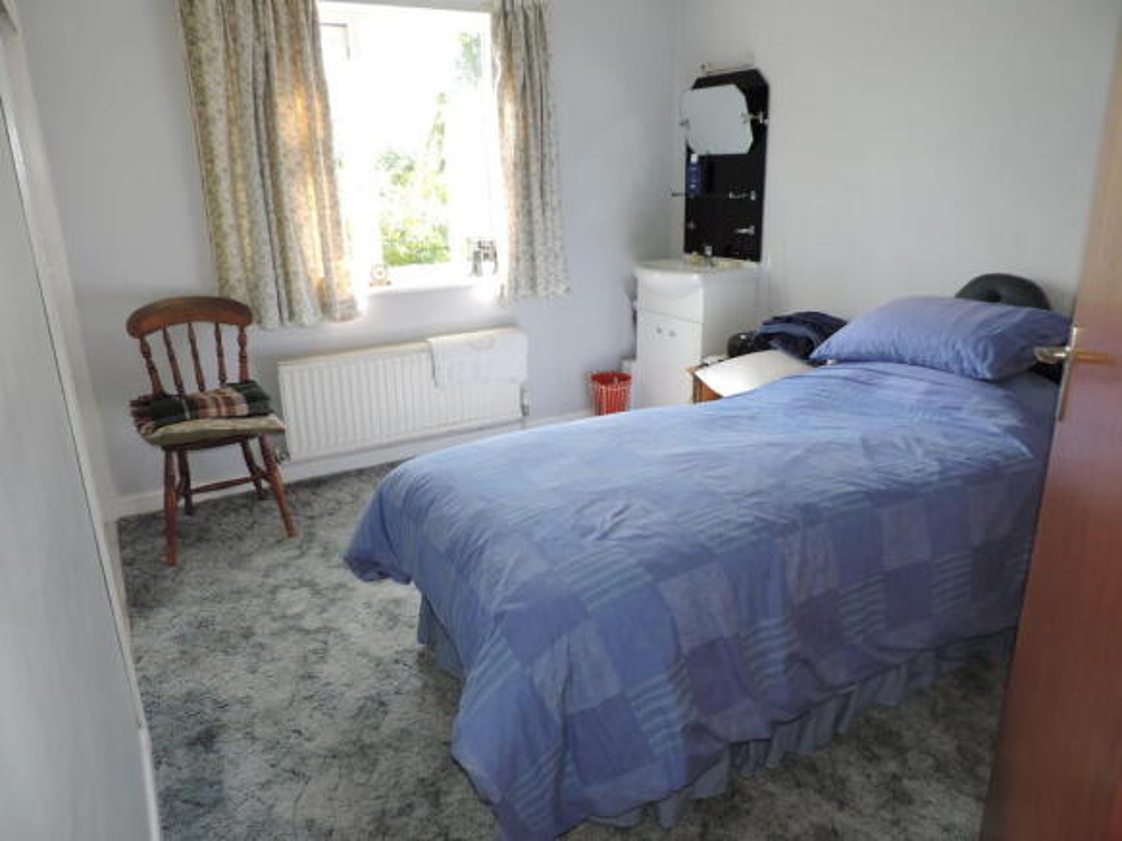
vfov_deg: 56.8
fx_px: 778
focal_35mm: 24
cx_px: 561
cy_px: 420
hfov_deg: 71.6
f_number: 3
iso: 80
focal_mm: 4.3
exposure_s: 1/50
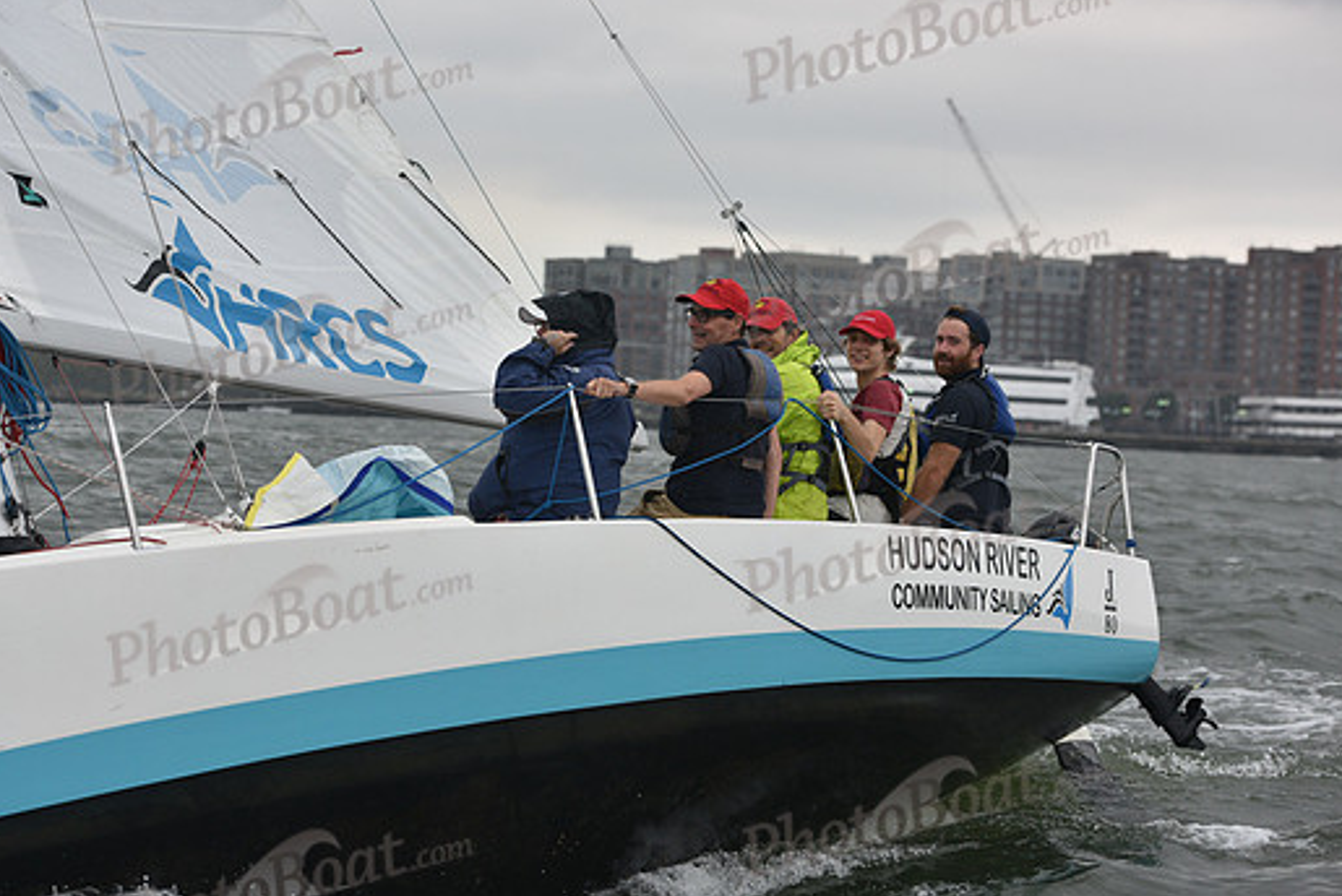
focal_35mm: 107
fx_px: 3991
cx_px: 610
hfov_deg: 19.1
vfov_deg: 12.8
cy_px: 447
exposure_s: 1/800
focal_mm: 95
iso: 320
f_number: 5
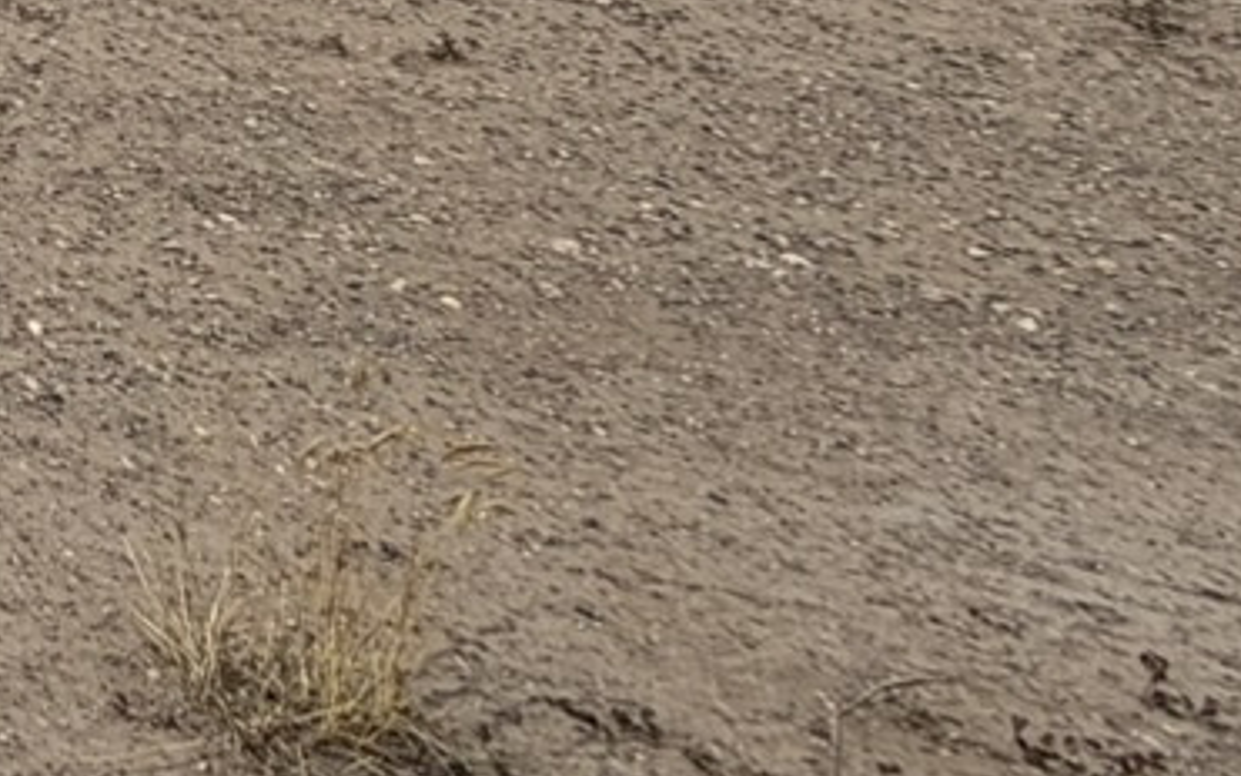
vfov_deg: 12.2
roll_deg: +1.5
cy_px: -1171
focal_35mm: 82
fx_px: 2774
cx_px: -1830
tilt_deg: +0.4
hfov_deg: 14.5
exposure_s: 1/2092
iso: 20
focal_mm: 2.22
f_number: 2.2
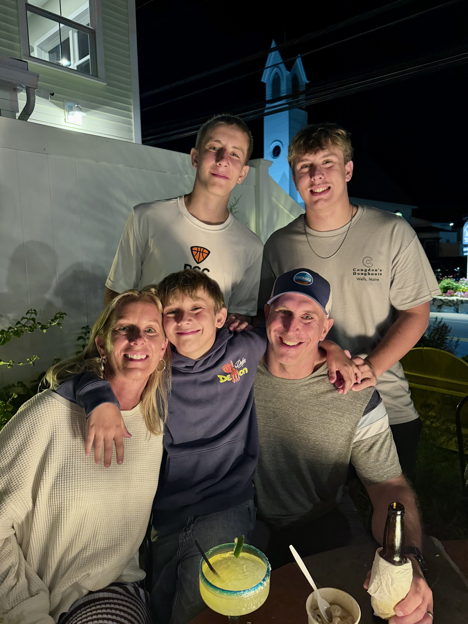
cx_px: 234
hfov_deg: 56.8
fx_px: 433
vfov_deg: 71.6
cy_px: 312
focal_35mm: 24
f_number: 1.78
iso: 640
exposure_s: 1/60
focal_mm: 6.76
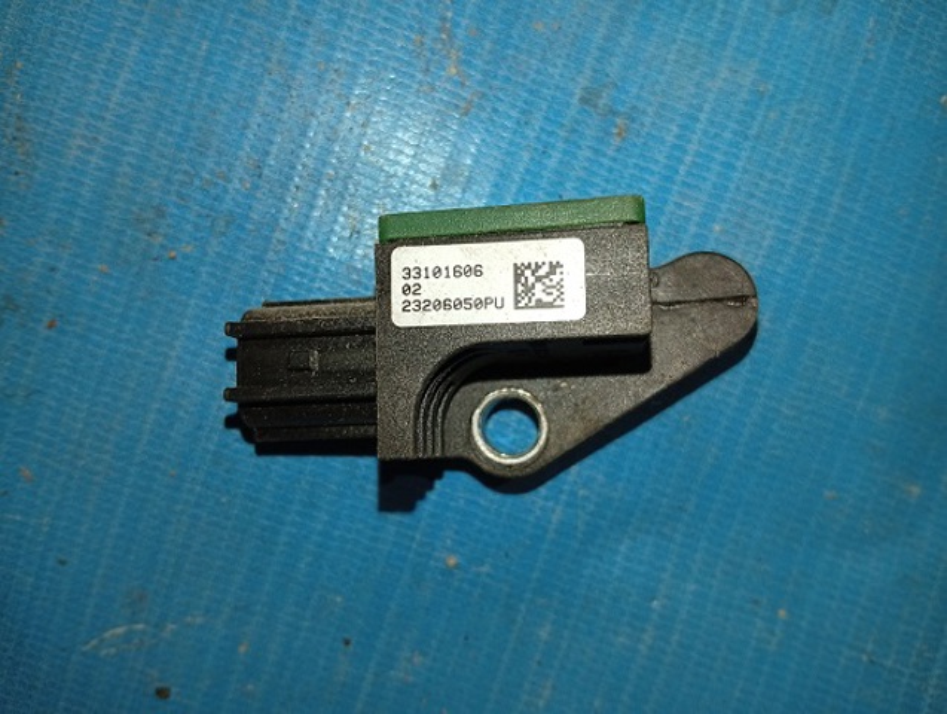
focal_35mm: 26
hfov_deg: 67.2
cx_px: 474
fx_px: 712
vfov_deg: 53.2
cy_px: 357
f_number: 1.8
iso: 122
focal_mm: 3.96
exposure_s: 1/50
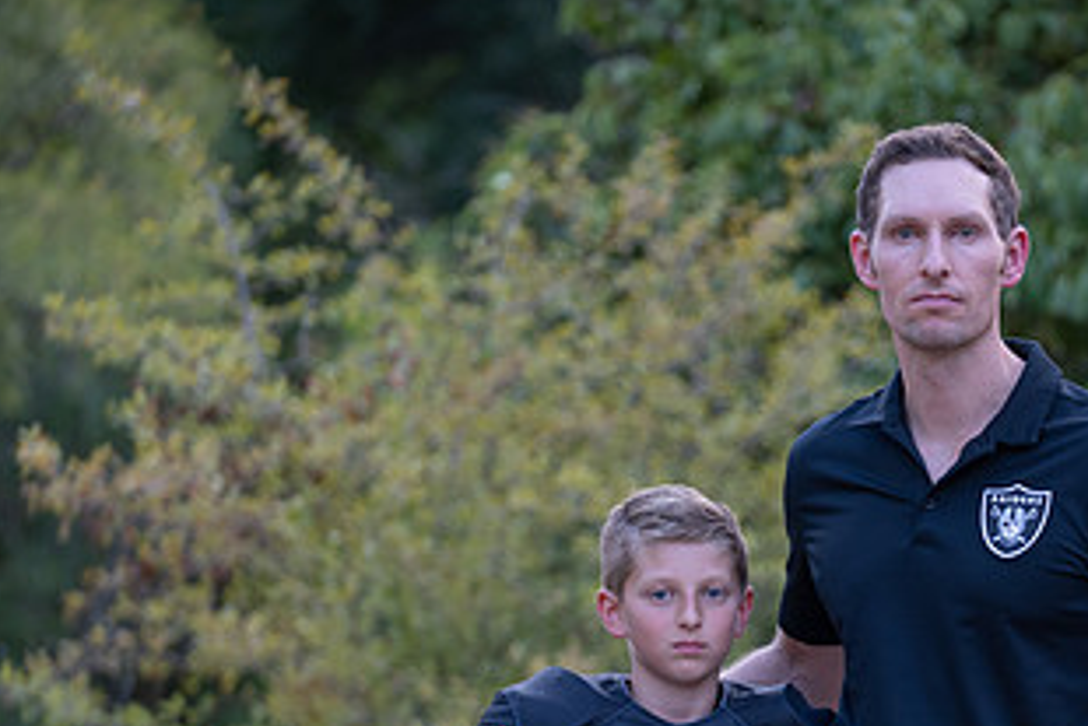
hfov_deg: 8.9
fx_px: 7014
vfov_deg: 5.9
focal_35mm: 232
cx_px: 821
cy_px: 644
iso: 640
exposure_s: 1/320
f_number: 2.8
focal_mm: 124
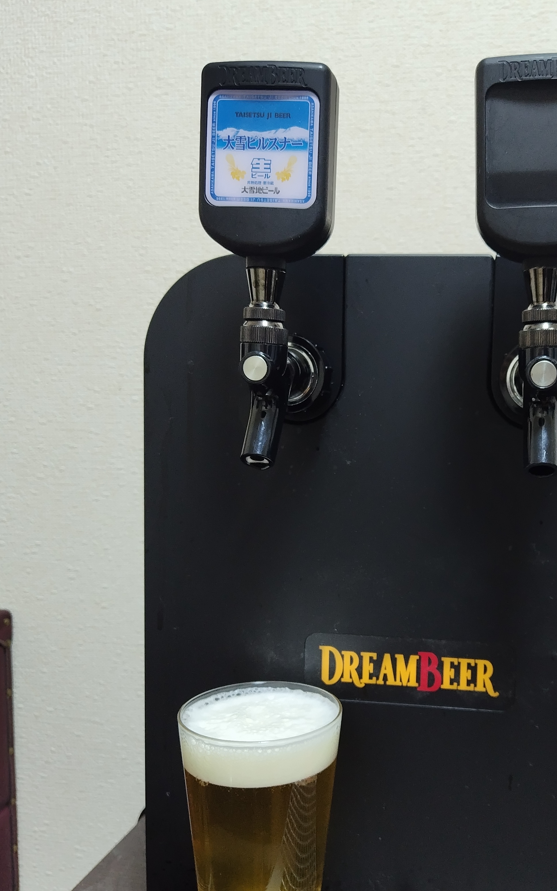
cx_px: 417
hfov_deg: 38.4
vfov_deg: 59.6
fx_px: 777
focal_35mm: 32
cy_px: 475
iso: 216
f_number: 1.9
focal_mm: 5.5
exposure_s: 1/50
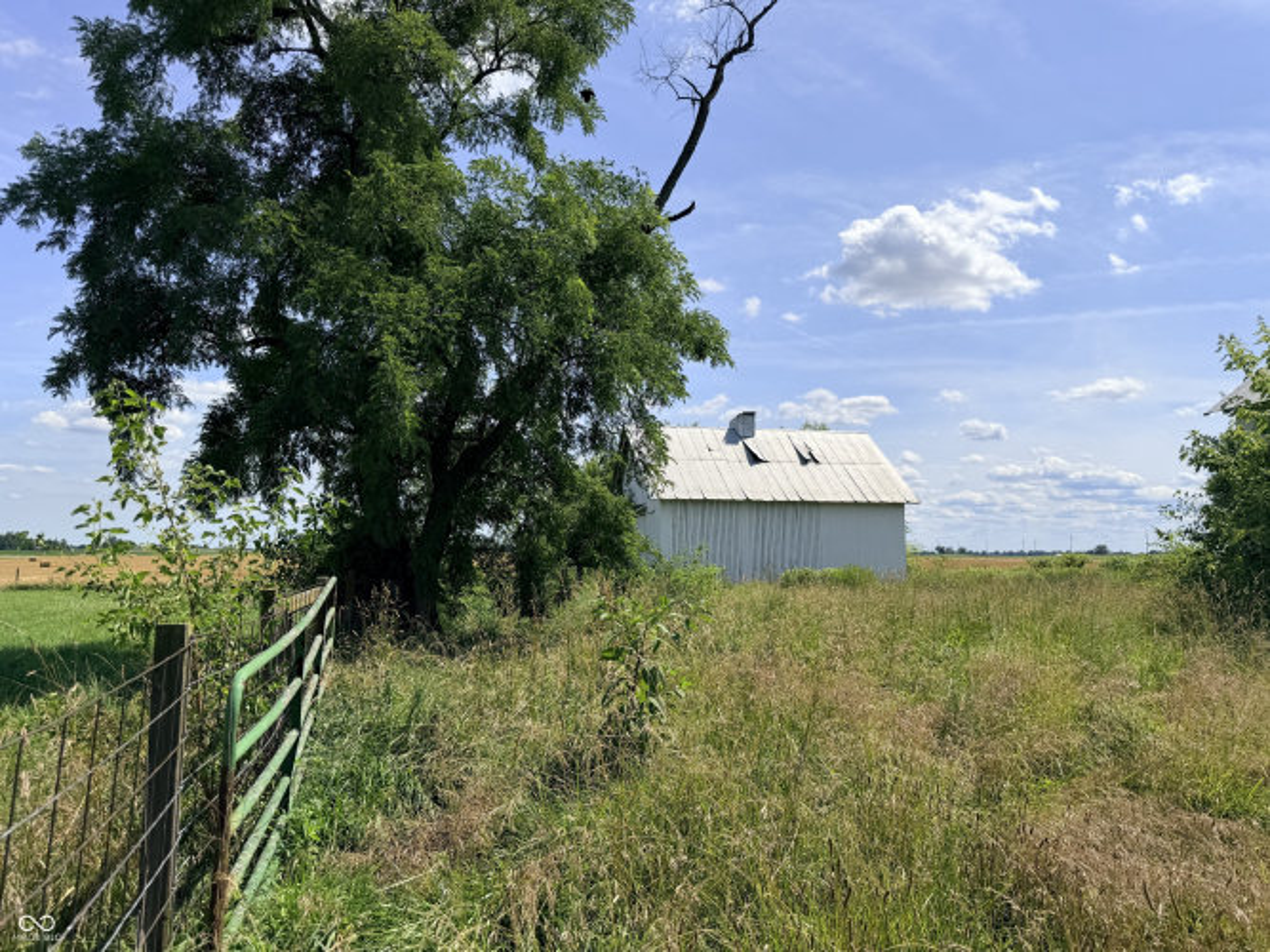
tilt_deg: +2.7
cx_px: 635
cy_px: 476
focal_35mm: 24
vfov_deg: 56.8
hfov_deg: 71.6
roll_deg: +0.0
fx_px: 880
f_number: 1.78
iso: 80
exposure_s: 1/7353
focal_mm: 6.76
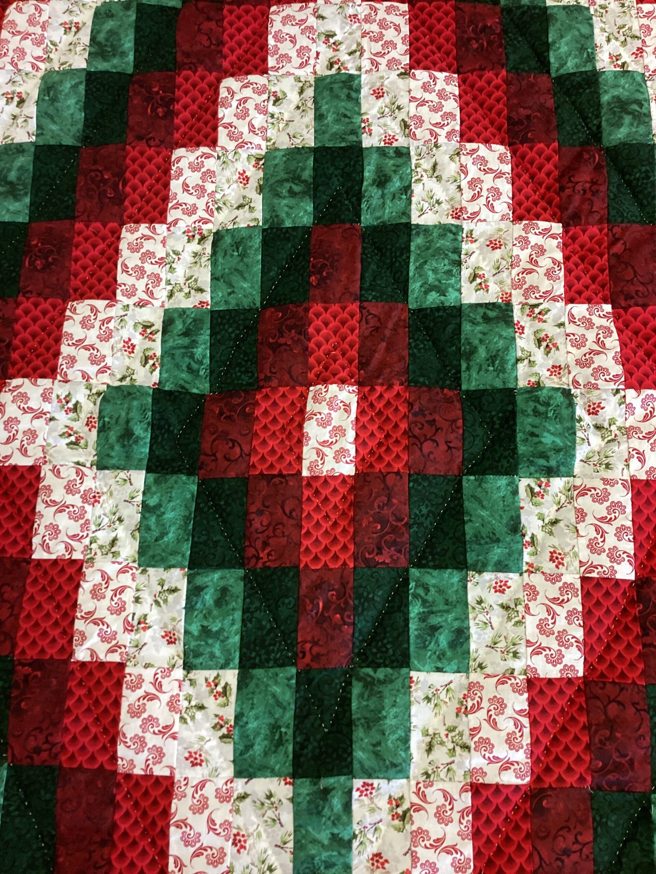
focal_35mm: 31
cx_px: 328
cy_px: 437
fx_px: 783
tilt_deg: -76.6
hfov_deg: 45.4
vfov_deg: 58.4
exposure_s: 1/60
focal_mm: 3.3
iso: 100
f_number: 2.4
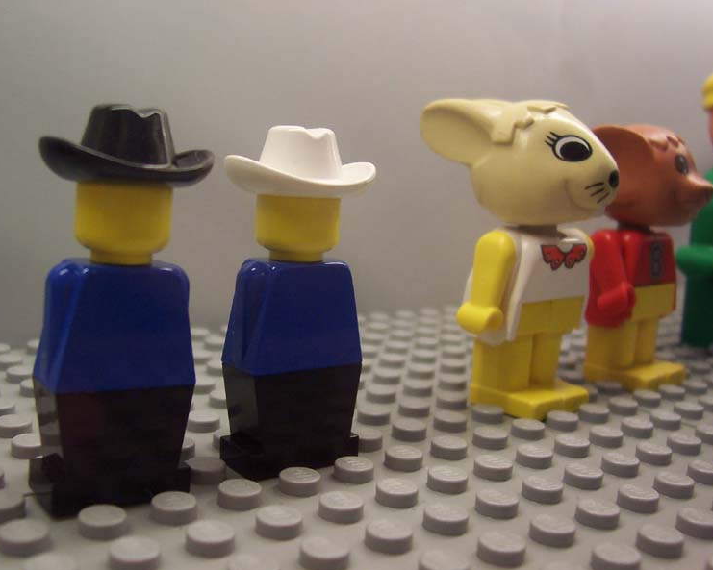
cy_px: 287
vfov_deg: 38.2
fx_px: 823
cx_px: 358
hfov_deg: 46.8
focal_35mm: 39
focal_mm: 5.6
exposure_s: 1/125
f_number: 2.8
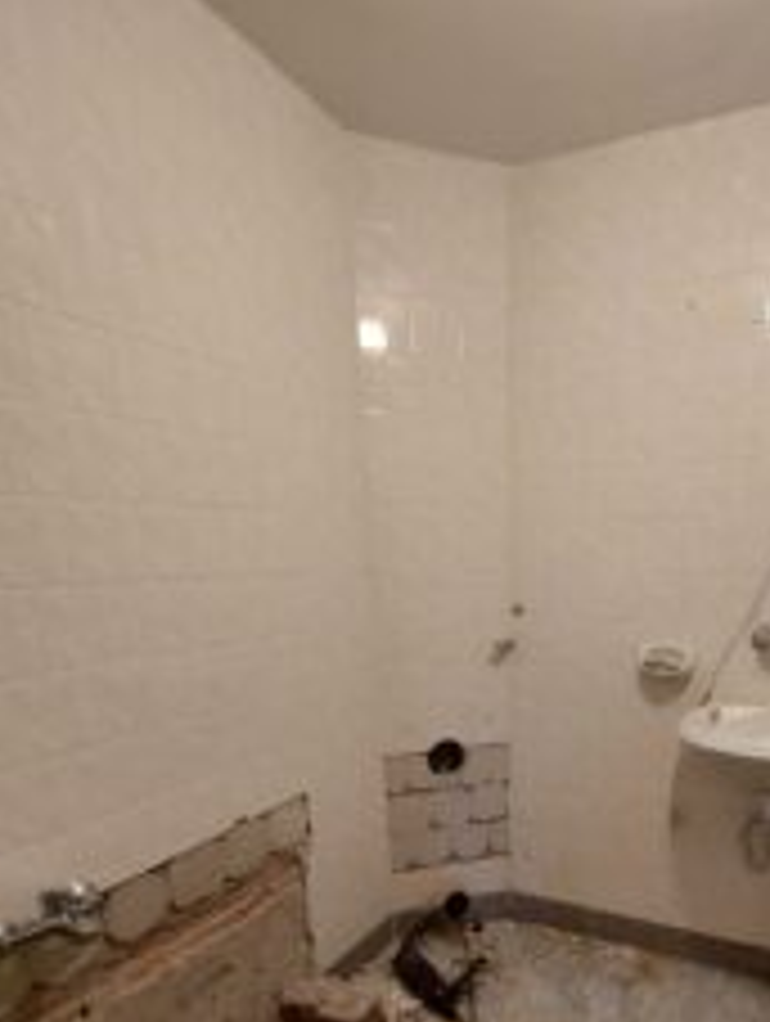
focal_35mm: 20
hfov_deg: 64.3
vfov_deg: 75.3
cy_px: 774
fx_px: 592
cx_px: 516
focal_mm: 1.74
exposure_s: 1/24
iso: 400
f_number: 2.2
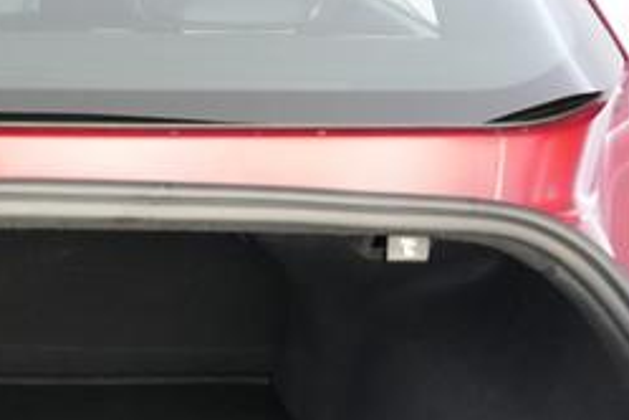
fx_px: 1258
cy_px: 519
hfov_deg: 26.0
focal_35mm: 72
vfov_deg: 17.9
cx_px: -58
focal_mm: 28
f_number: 2.8
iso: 8000
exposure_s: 1/160
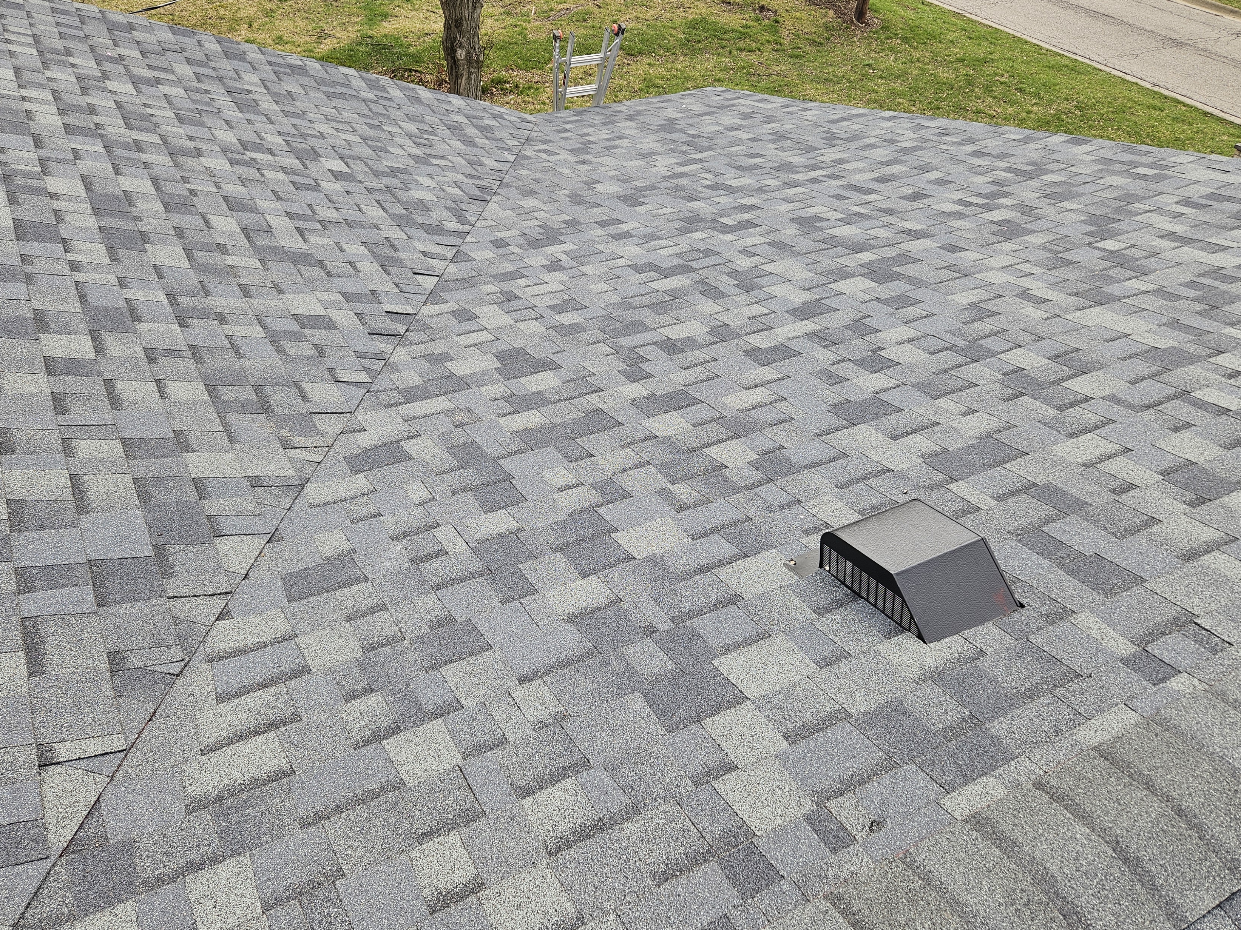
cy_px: 450
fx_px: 1004
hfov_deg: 63.4
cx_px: 607
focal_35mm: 28
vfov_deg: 49.7
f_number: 1.8
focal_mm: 5.4
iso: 25
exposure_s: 1/289
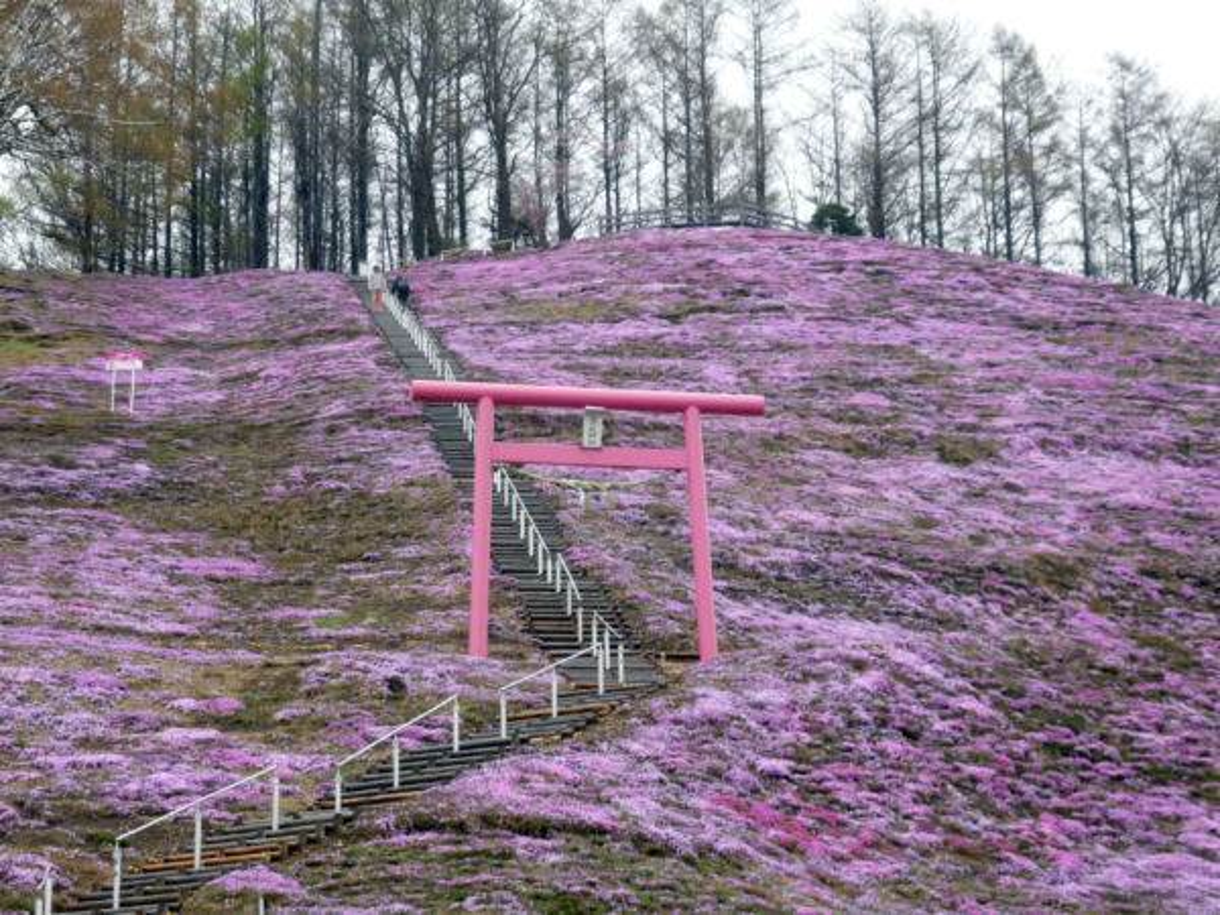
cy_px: 458
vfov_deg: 14.8
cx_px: 610
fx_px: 3524
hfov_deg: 19.6
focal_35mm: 100
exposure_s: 1/60
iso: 125
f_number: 5.1
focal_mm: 16.5
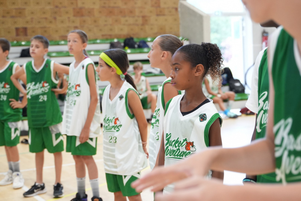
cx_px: 150
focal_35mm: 68
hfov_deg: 29.9
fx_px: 564
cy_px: 100
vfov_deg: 20.2
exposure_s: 1/320
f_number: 2.8
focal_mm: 45
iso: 1250
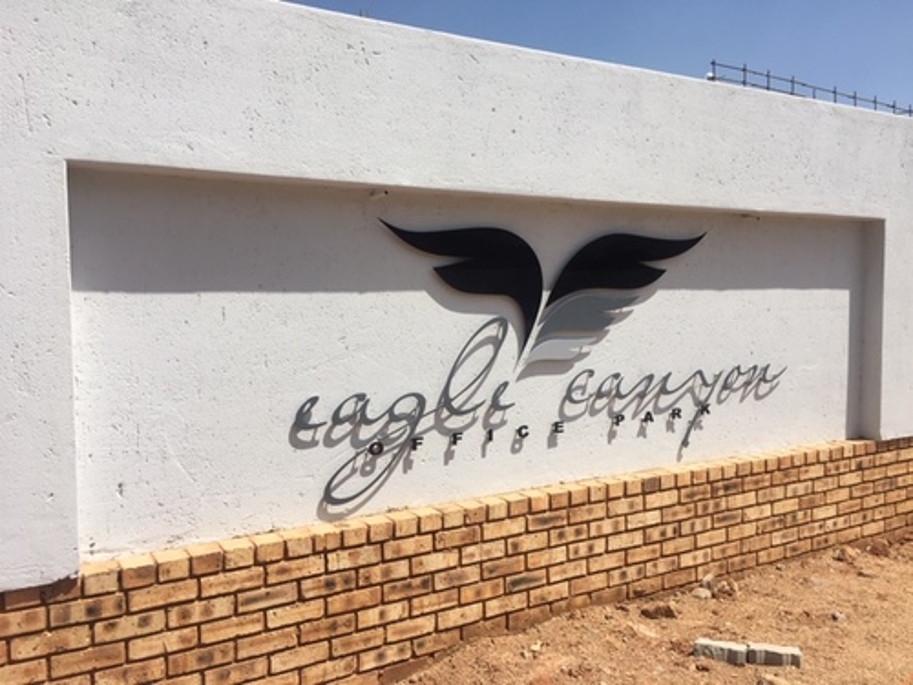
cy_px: 342
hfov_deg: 61.7
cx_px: 456
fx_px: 765
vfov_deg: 48.2
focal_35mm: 29
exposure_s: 1/2198
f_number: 2.2
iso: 25
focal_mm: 4.15
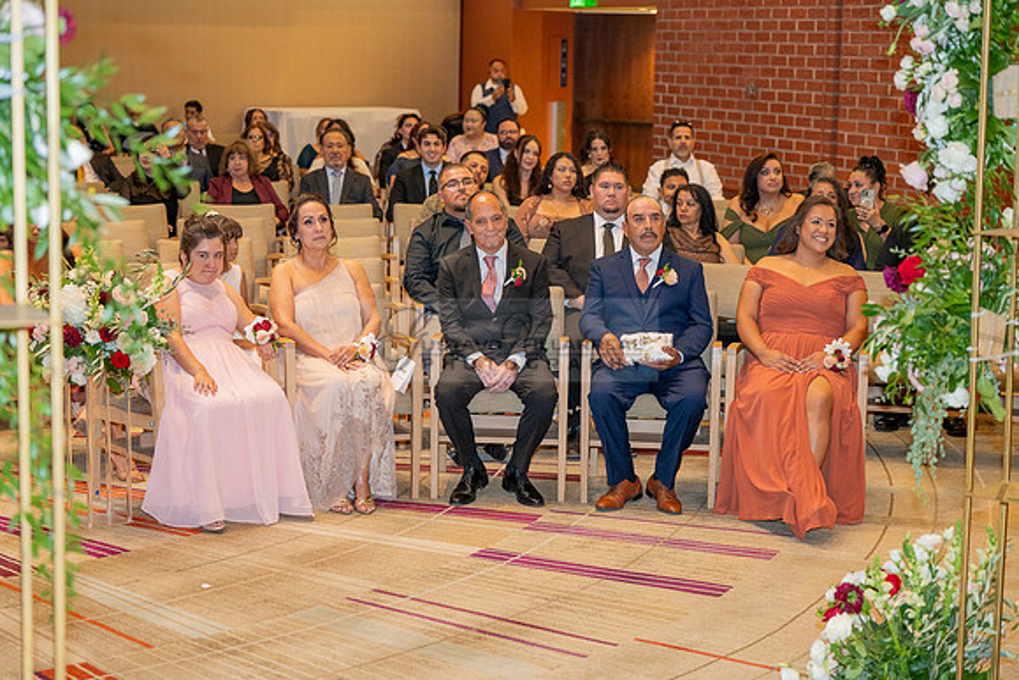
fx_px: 1982
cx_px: 510
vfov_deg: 19.5
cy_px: 340
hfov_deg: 28.8
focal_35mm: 70
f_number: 3.2
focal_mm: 70
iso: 1250
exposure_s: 1/160
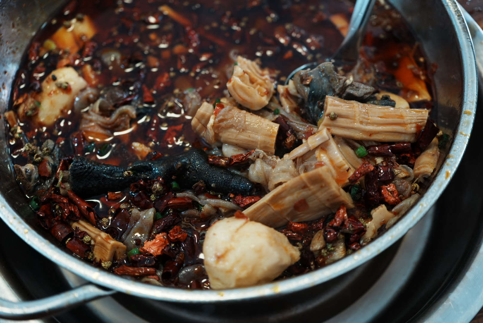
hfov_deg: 47.4
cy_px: 162
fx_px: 550
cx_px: 242
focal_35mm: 41
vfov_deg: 32.7
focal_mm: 41
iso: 1250
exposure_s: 1/80
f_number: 2.8
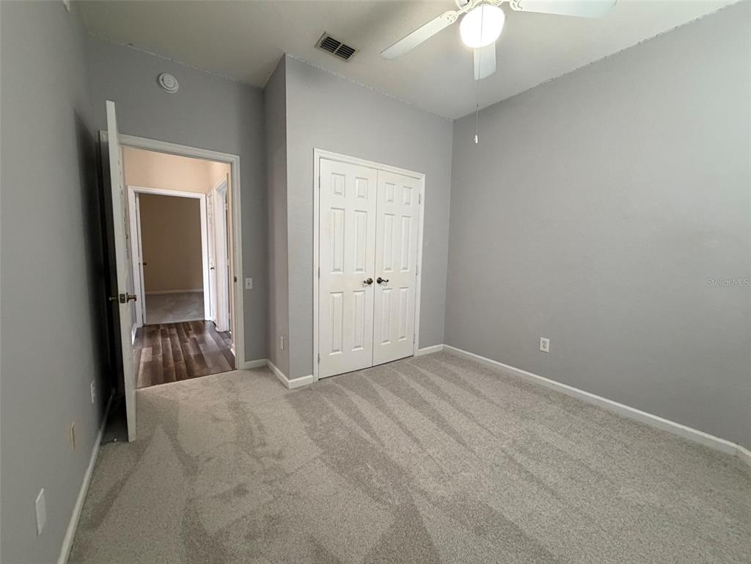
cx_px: 376
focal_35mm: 14
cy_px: 282
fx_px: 304
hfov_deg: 102.1
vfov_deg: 85.7
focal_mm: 2.22
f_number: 2.2
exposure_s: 1/60
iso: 400
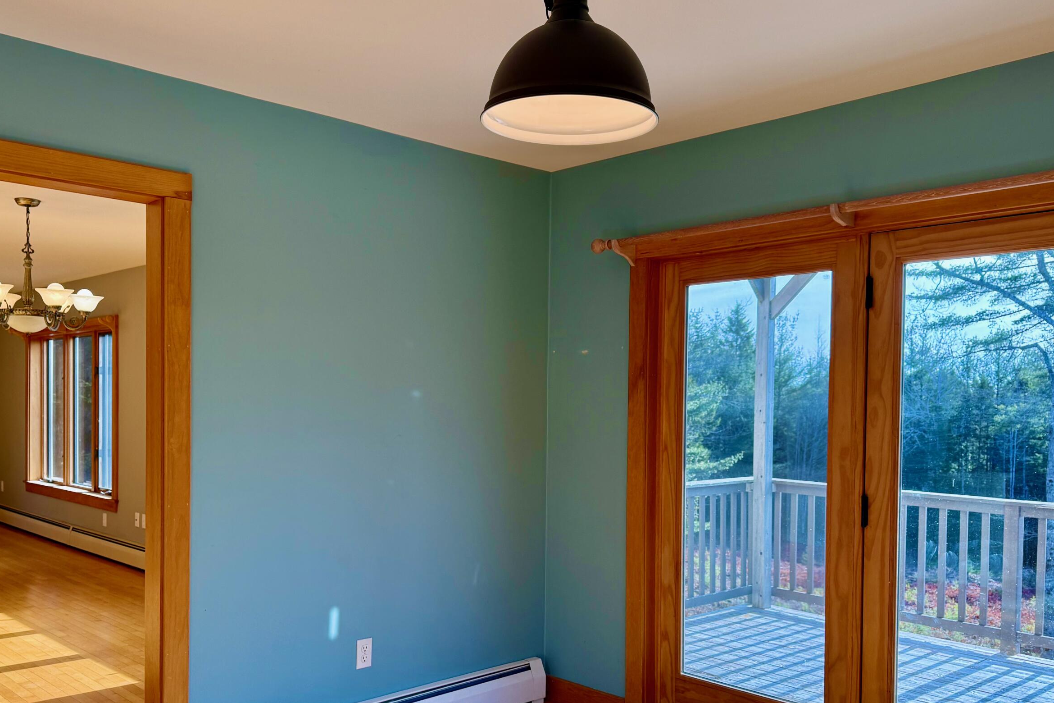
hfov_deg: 58.7
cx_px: 493
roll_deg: -0.6
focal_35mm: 32
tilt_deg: -0.9
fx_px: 937
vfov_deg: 40.9
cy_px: 420
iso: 100
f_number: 1.78
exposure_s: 1/539
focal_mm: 6.76
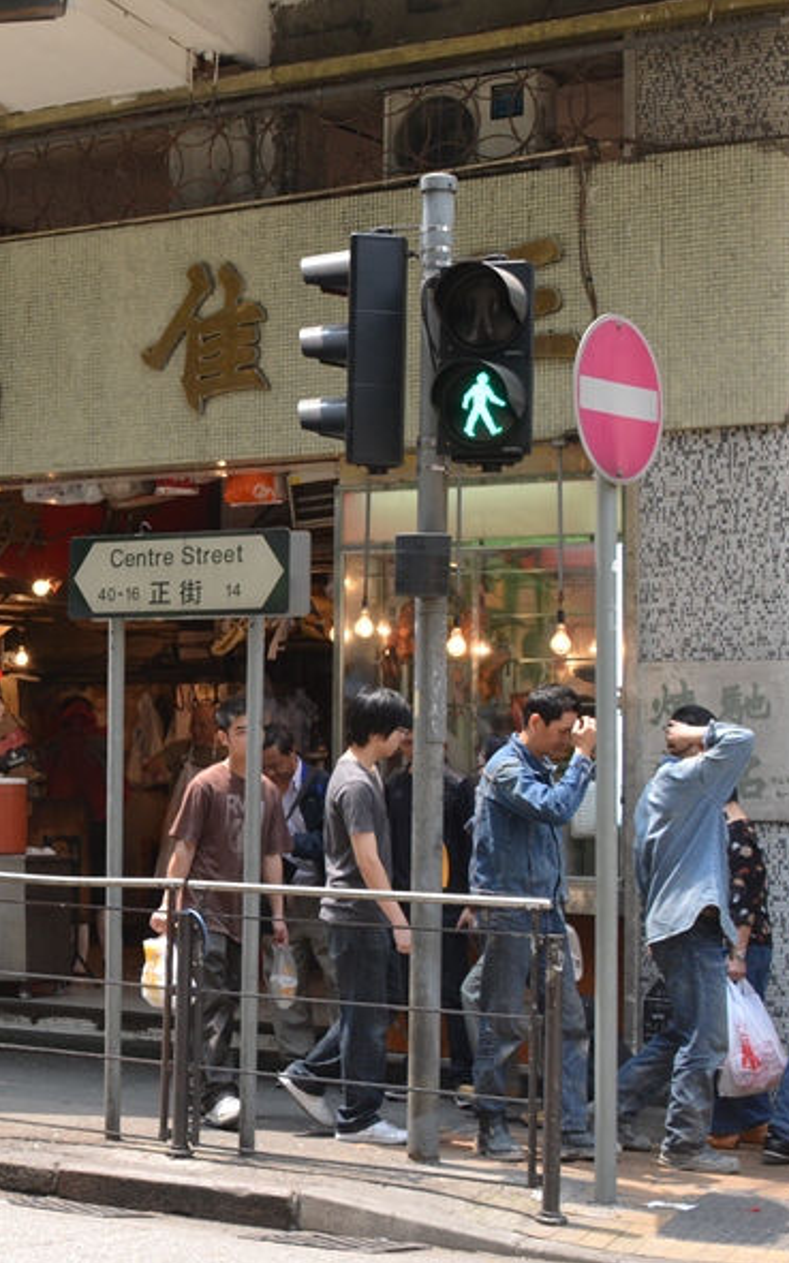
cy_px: 568
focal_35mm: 74
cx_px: -88
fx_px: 2548
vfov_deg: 27.8
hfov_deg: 17.0
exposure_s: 1/125
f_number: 5.6
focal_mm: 28
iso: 200
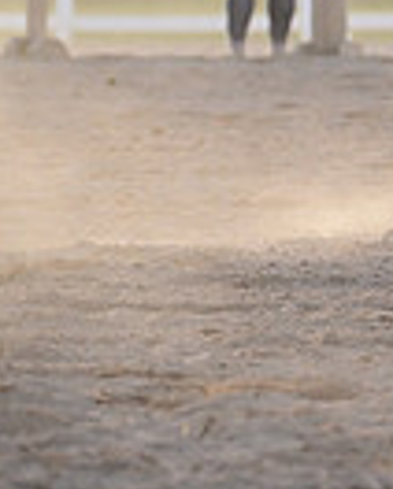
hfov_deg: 2.3
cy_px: -194
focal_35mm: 659
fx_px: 9559
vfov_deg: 2.9
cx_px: 1042
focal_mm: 160
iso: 1250
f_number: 5
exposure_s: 1/1600
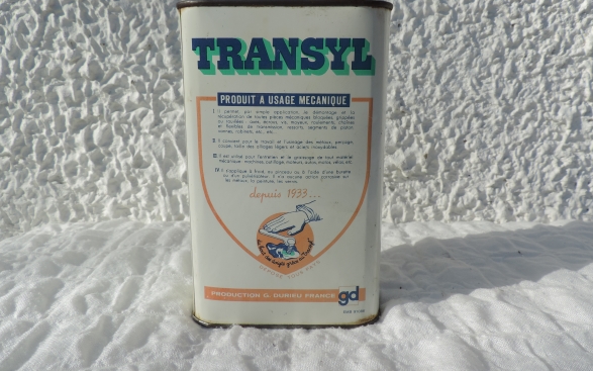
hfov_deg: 70.4
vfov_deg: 47.5
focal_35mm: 26
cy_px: 162
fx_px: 420
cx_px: 299
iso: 80
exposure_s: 1/1250
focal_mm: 4.3
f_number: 3.3
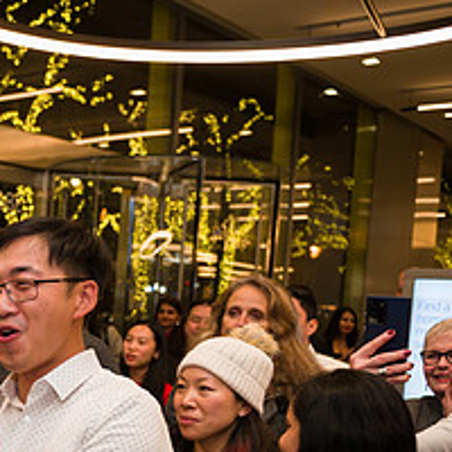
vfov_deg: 28.2
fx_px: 872
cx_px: -129
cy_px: 389
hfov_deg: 25.3
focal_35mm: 59
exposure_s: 1/200
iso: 400
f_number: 3.2
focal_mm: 24
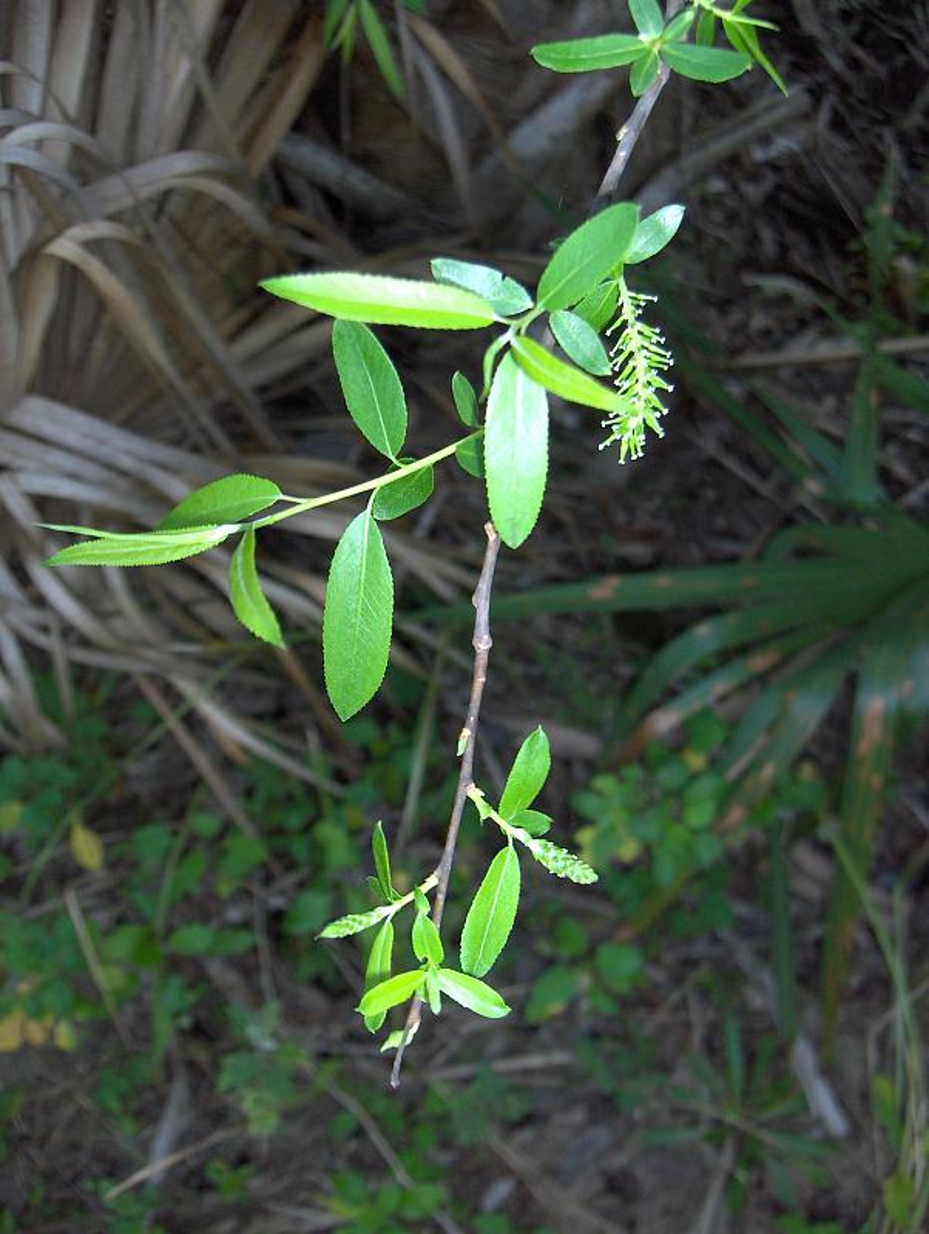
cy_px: 617
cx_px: 464
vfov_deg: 47.8
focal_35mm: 39
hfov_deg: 36.9
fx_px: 1393
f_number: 2.8
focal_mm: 8
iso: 100
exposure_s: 1/60
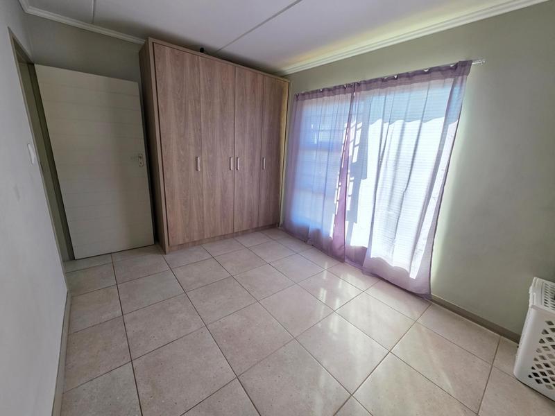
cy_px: 208
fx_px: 208
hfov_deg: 106.2
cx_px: 278
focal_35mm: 13
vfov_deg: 89.9
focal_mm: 2.2
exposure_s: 1/359
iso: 125
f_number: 1.9
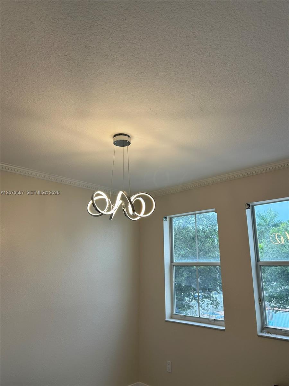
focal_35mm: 26
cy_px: 193
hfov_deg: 53.1
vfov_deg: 67.3
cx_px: 144
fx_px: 289
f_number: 1.5
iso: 64
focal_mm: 5.7
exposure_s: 1/156
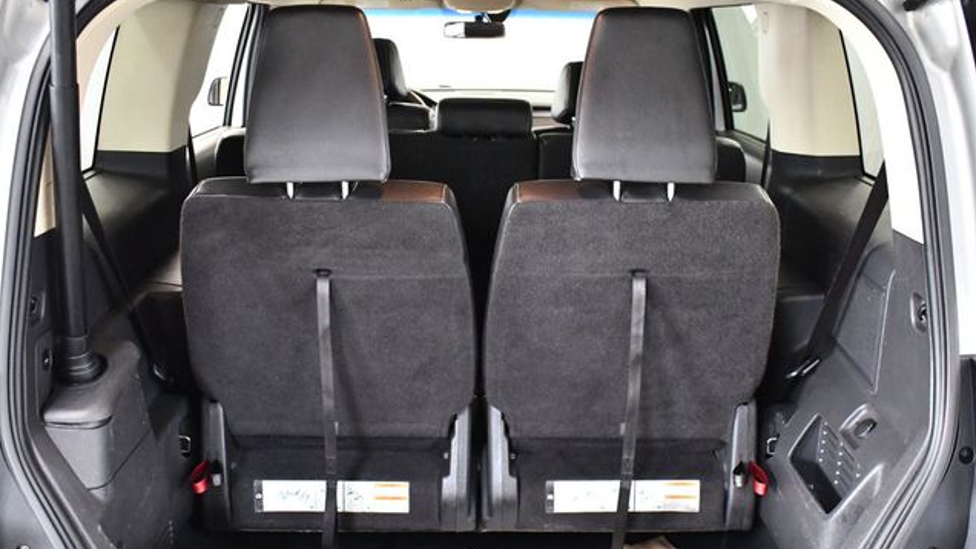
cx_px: 486
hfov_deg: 52.8
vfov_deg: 31.1
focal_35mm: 38
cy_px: 322
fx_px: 984
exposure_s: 1/60
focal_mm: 18
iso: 5000
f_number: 3.5
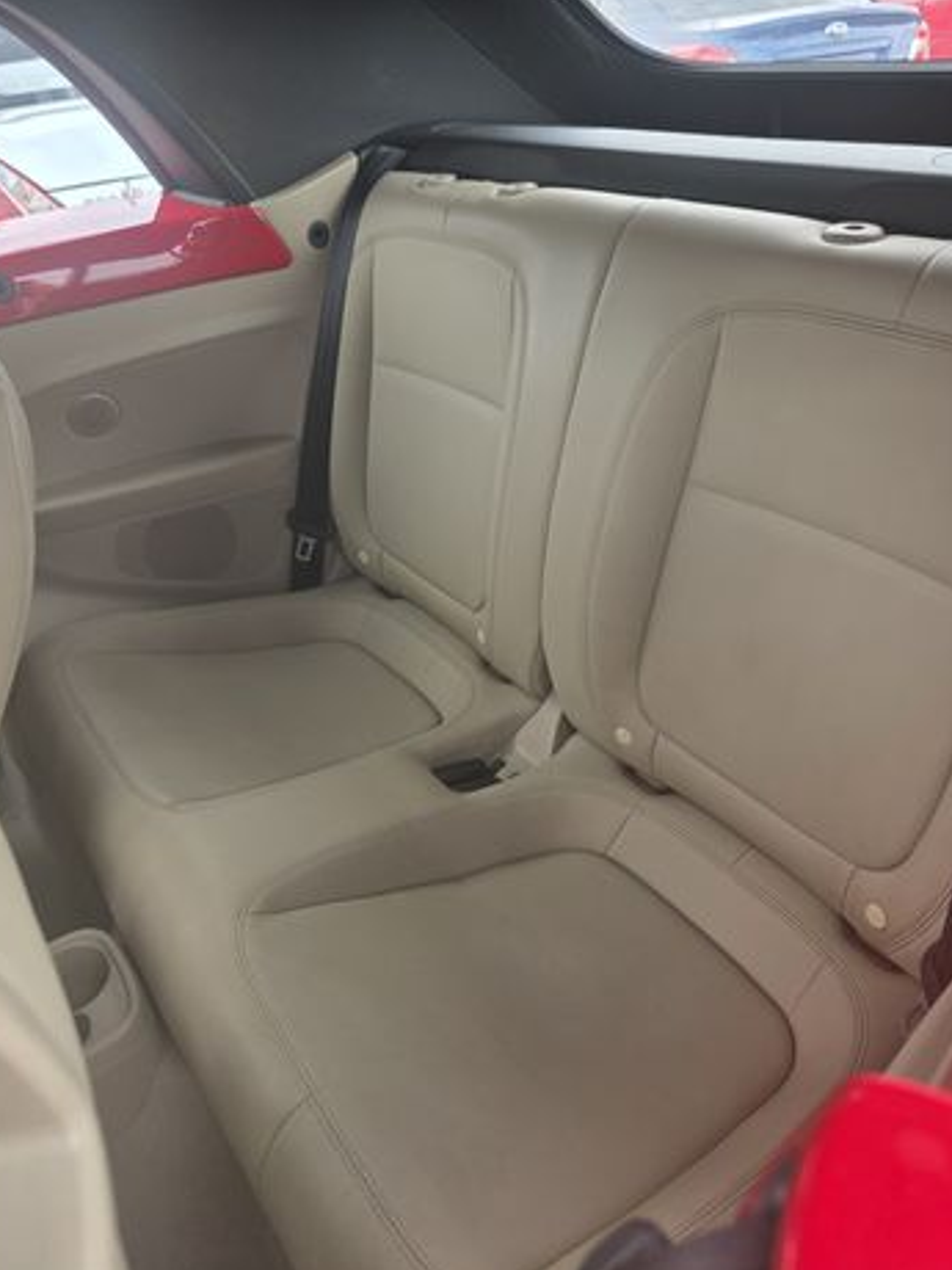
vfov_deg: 71.6
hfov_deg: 56.8
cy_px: 643
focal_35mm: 24
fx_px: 880
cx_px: 461
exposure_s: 1/180
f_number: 1.7
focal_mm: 6.3
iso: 80
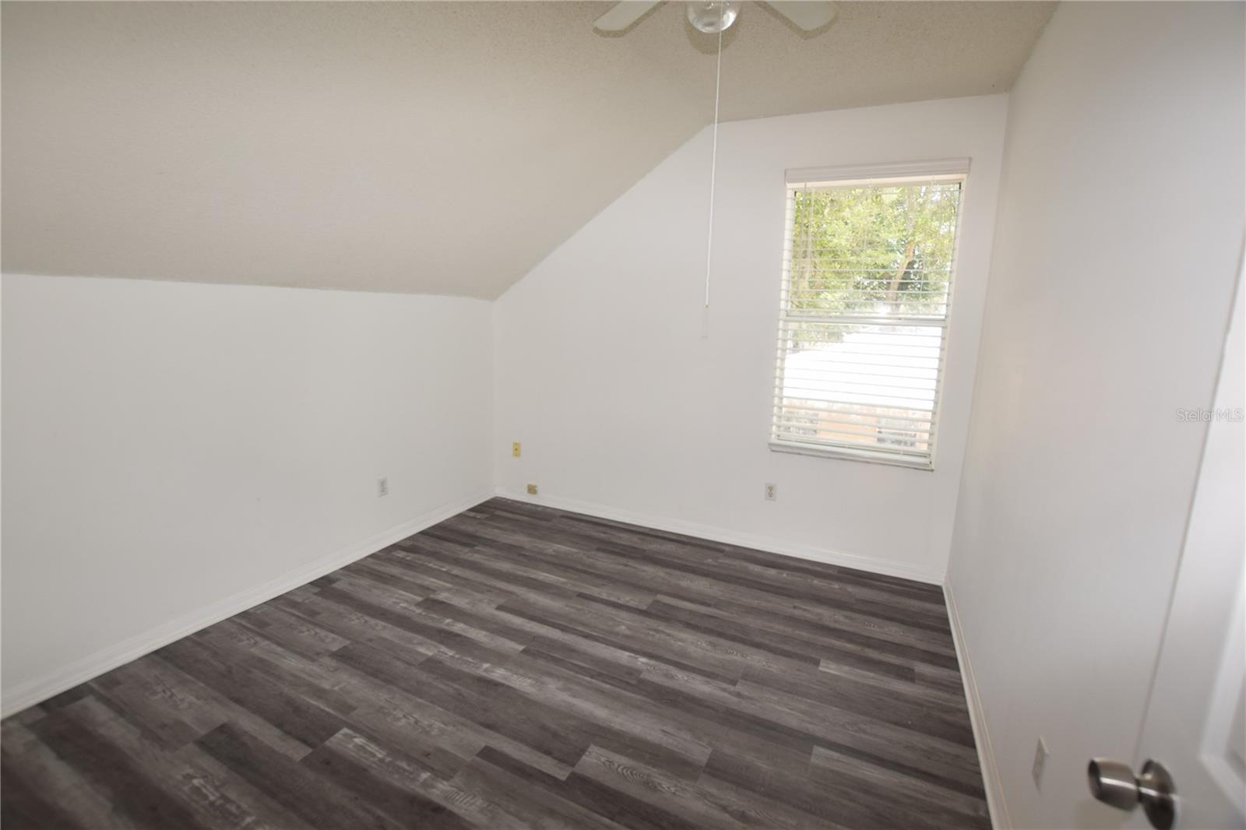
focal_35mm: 15
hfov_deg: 100.4
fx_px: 519
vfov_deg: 77.3
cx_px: 623
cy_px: 415
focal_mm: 10
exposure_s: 1/125
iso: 400
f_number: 5.6
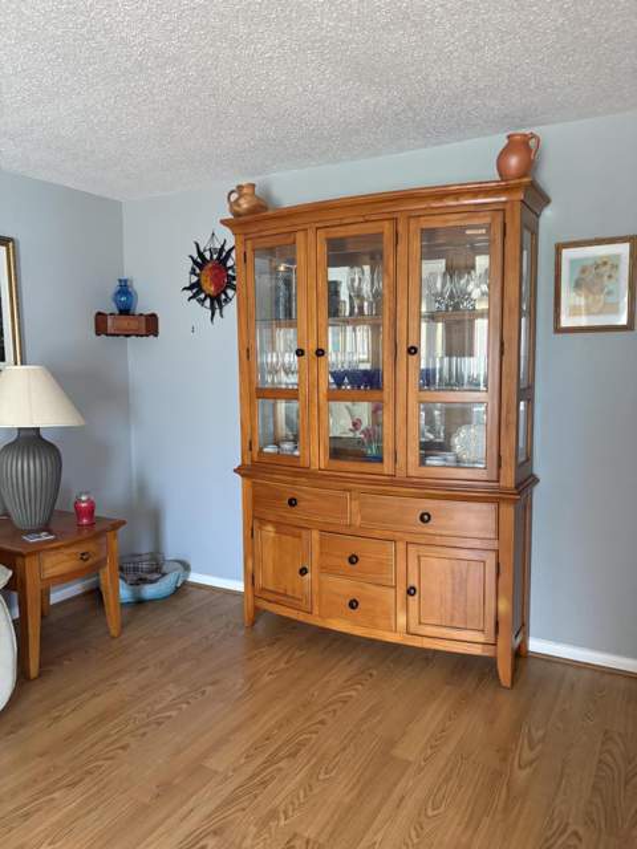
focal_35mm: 26
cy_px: 424
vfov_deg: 67.3
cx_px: 318
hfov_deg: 53.1
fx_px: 638
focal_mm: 5.96
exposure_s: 1/60
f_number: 1.6
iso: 500
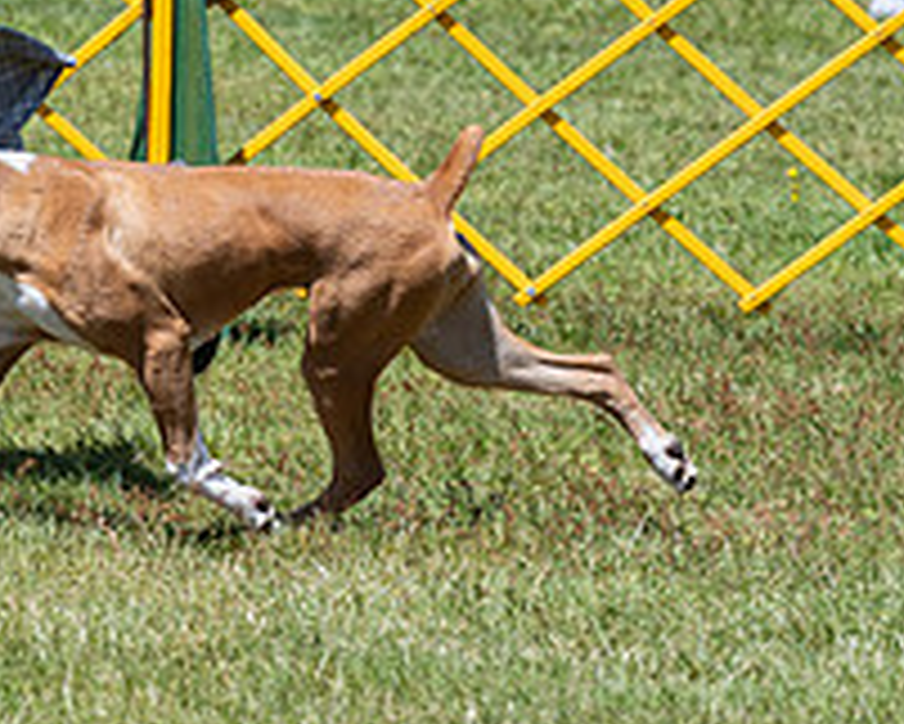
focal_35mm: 413
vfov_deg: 3.7
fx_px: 11055
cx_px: -16
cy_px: -144
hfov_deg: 4.7
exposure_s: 1/640
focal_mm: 131
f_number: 6.3
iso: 160
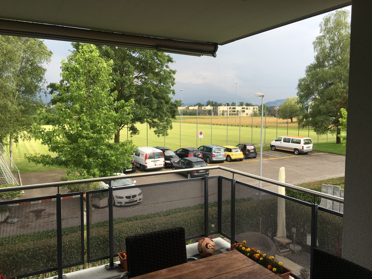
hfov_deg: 61.7
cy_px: 140
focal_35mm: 29
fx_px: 312
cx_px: 186
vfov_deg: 48.2
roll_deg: -1.3
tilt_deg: -4.3
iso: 25
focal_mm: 4.15
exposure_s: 1/333
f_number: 2.2
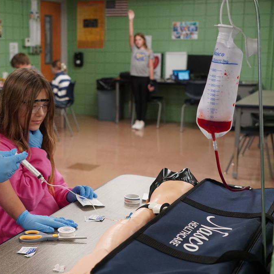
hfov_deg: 31.1
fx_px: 484
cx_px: 72
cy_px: 138
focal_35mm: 54
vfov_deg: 31.6
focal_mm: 28
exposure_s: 1/160
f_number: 2.8
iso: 2000
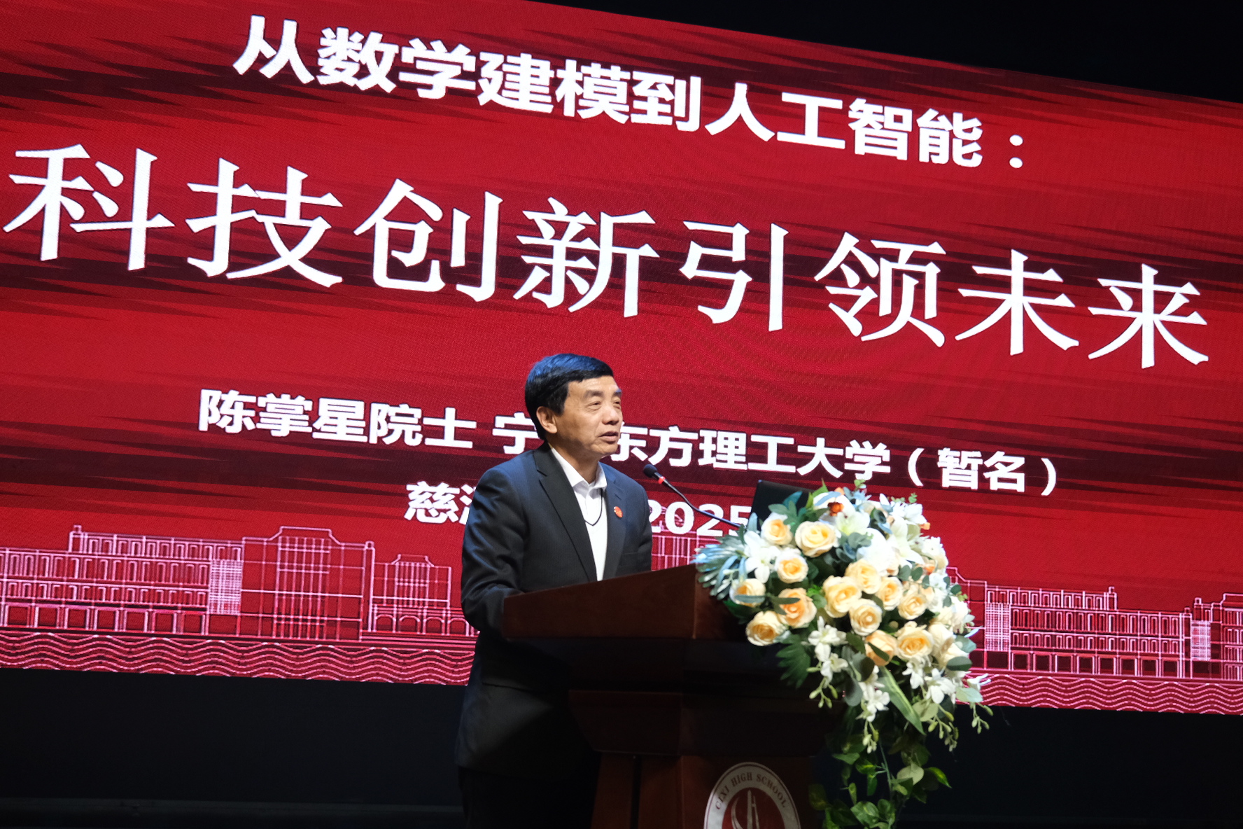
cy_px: 414
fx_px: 1933
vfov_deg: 24.2
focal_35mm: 56
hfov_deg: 35.6
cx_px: 622
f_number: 4
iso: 1600
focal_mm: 37.6
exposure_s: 1/250
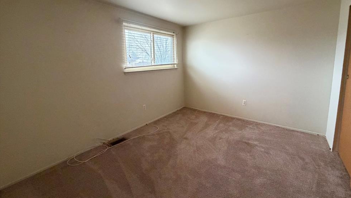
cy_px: 80
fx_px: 149
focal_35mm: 16
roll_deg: +0.3
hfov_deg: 99.3
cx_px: 183
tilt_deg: -7.6
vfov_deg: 66.5
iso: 500
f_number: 2.2
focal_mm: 2.22
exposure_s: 1/60
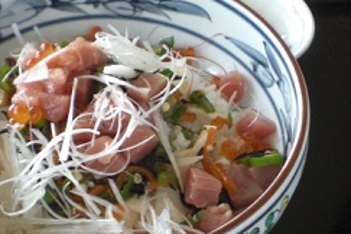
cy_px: 139
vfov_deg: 18.7
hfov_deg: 27.6
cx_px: 214
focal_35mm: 73
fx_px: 712
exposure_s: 1/80
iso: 100
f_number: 3.1
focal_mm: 6.3
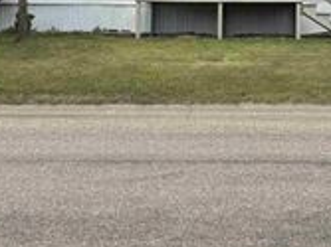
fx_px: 745
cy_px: -25
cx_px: 246
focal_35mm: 78
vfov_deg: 18.2
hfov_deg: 24.8
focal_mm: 5.96
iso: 50
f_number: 1.6
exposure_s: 1/2342
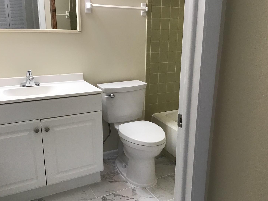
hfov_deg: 53.9
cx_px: 142
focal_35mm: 34
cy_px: 104
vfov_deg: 41.8
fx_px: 263
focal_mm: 3.3
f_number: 2.4
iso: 64
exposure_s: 1/30
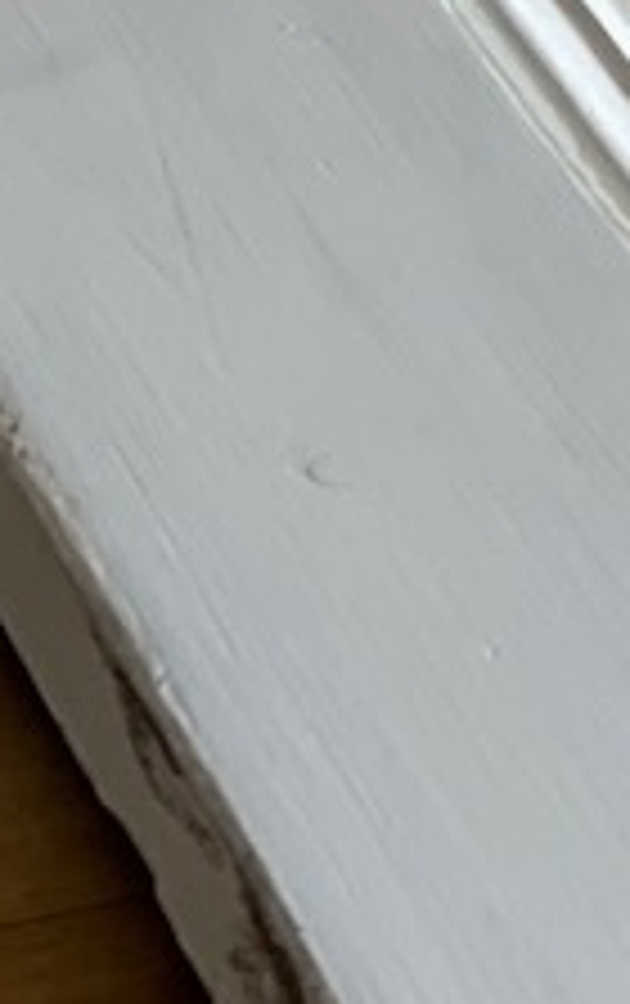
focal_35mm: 316
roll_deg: -3.8
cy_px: -347
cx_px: 1926
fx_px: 8653
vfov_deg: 6.6
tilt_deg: -24.0
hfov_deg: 4.0
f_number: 2
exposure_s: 1/124
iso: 25
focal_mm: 6
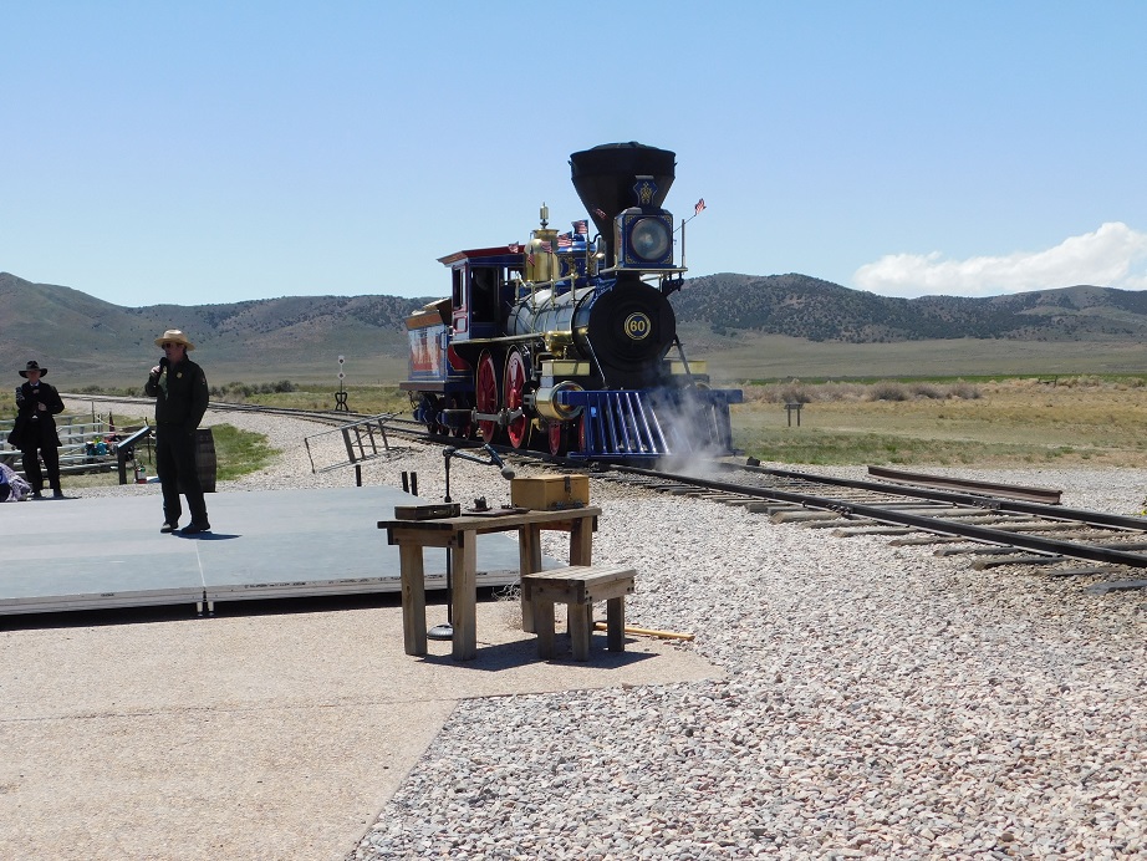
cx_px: 574
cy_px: 430
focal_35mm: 51
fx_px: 1690
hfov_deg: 37.5
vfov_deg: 28.6
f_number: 3.8
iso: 125
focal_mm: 9
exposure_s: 1/1250
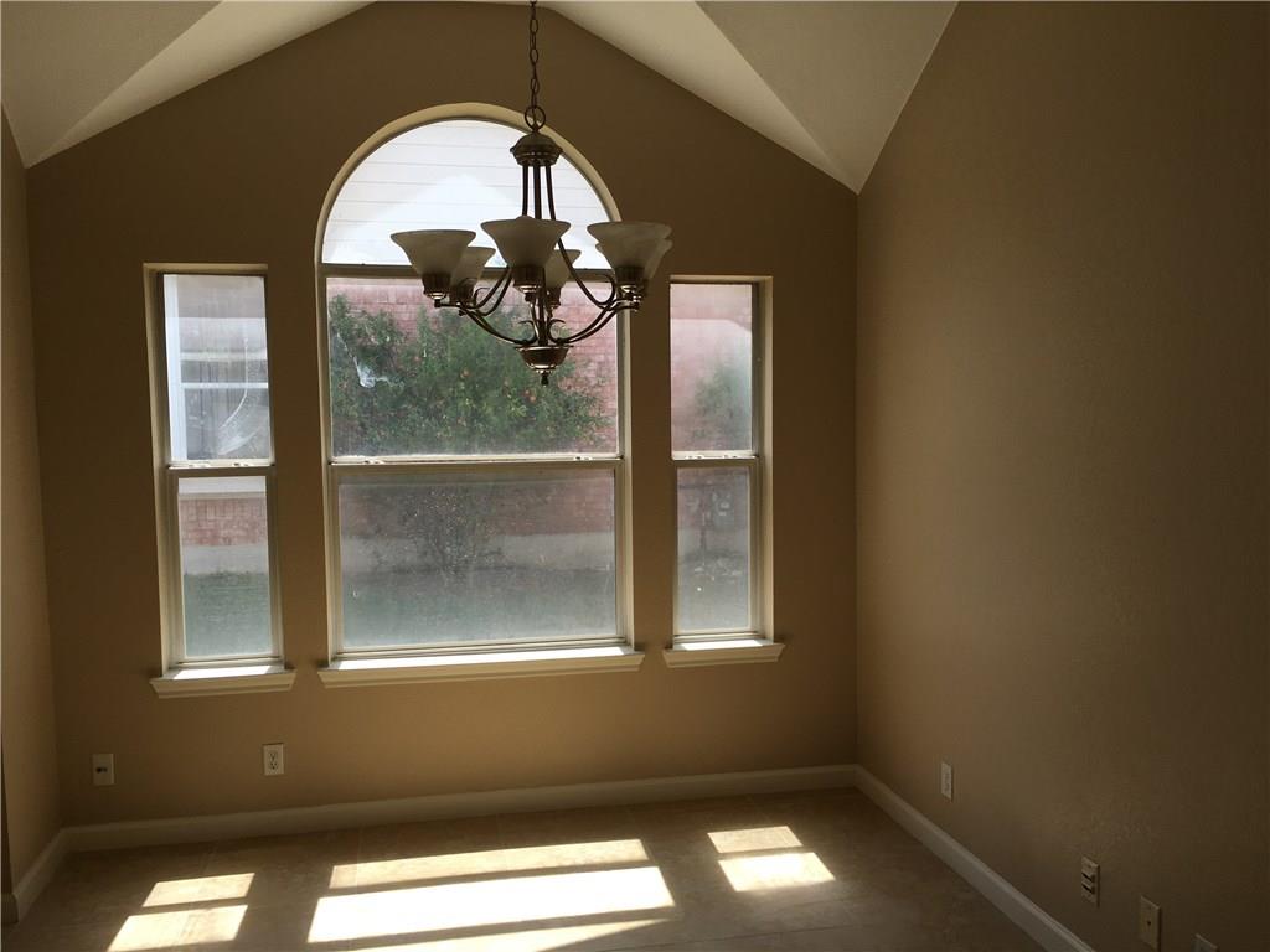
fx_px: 1064
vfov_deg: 48.2
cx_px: 635
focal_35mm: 29
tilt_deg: -4.5
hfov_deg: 61.7
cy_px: 476
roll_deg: +0.2
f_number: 2.2
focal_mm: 4.15
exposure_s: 1/394
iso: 25
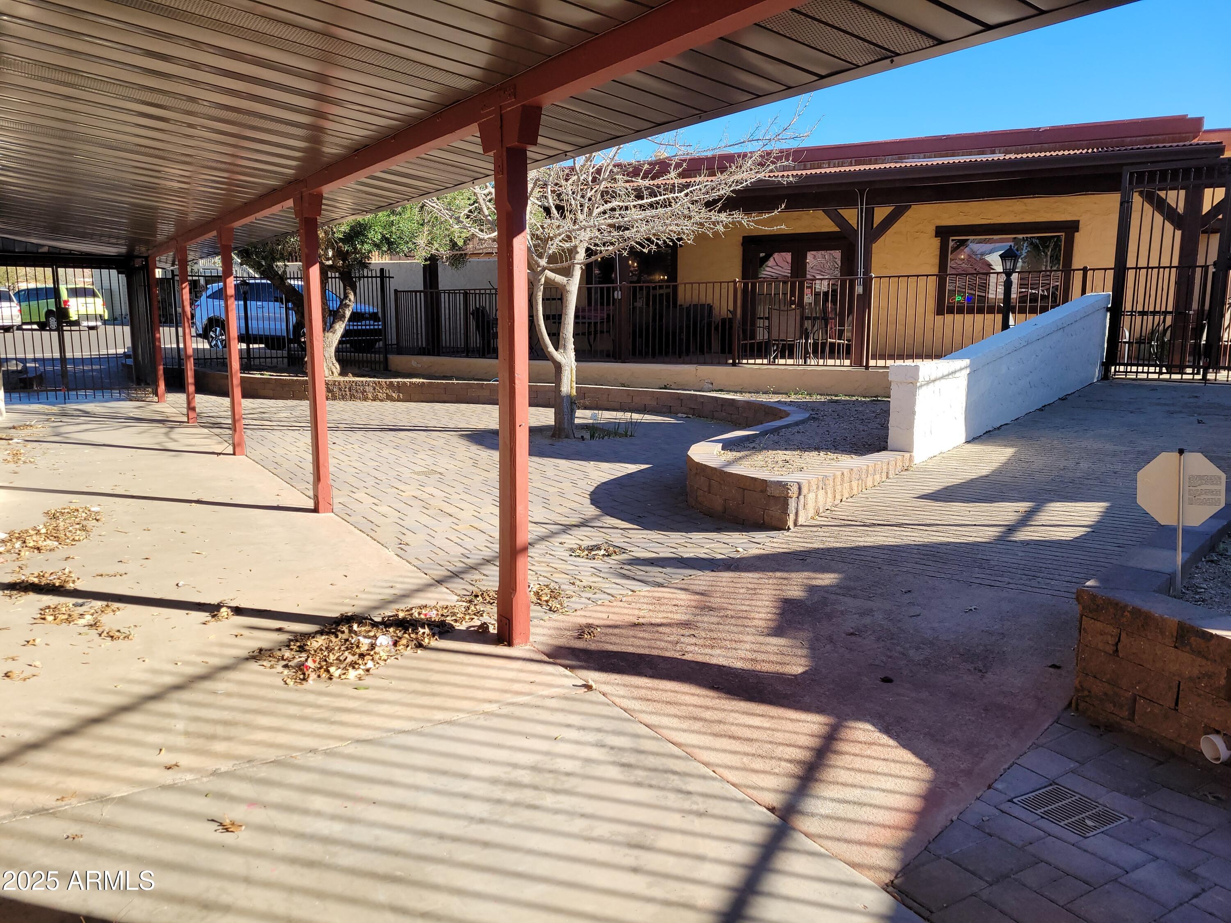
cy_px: 462
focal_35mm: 26
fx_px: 925
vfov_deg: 53.1
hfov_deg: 67.3
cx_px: 616
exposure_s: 1/1002
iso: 40
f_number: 1.8
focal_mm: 5.4
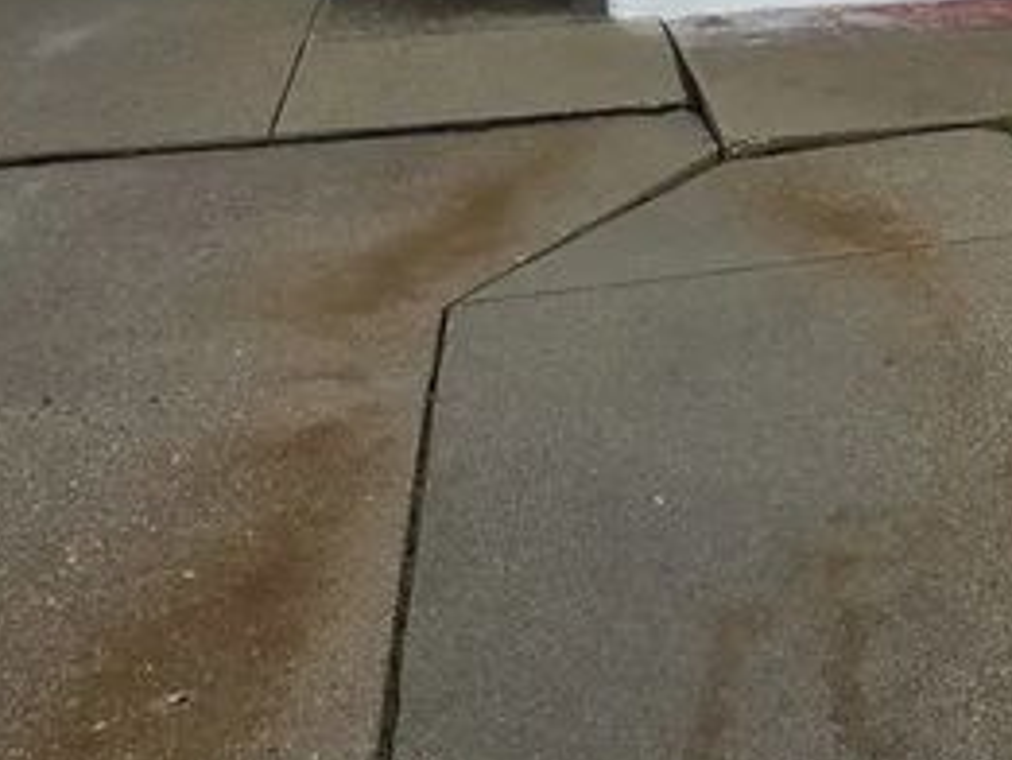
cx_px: 1093
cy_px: -244
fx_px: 1492
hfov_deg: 33.1
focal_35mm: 51
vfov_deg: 24.6
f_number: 1.9
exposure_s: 1/2066
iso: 40
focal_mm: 2.2
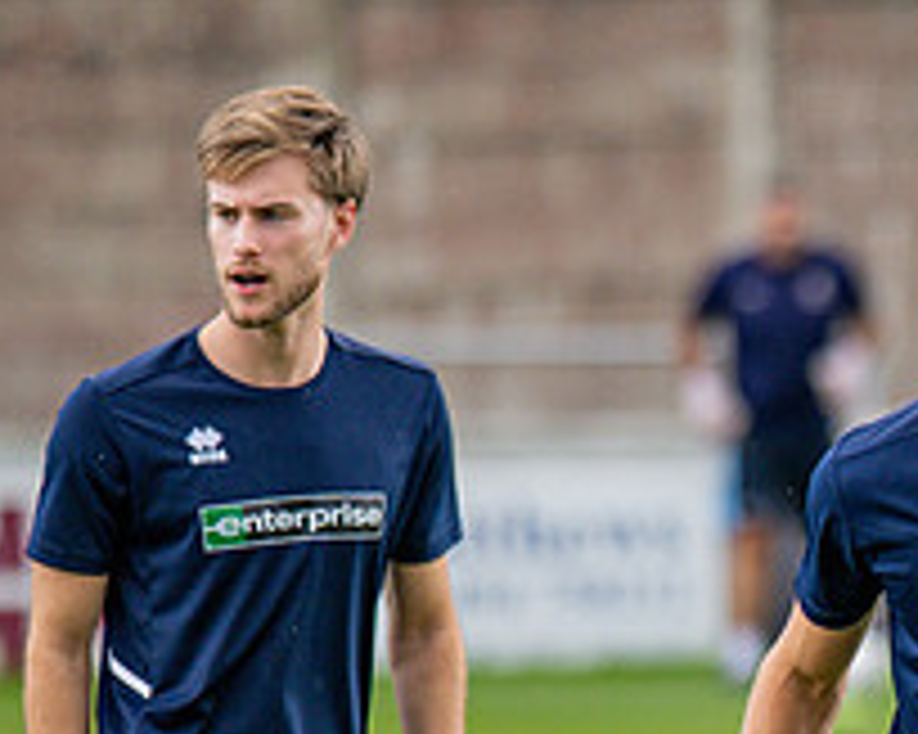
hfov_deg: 3.3
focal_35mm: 583
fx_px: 15832
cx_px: 991
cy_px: 613
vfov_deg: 2.7
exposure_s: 1/1600
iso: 400
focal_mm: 135
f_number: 1.8
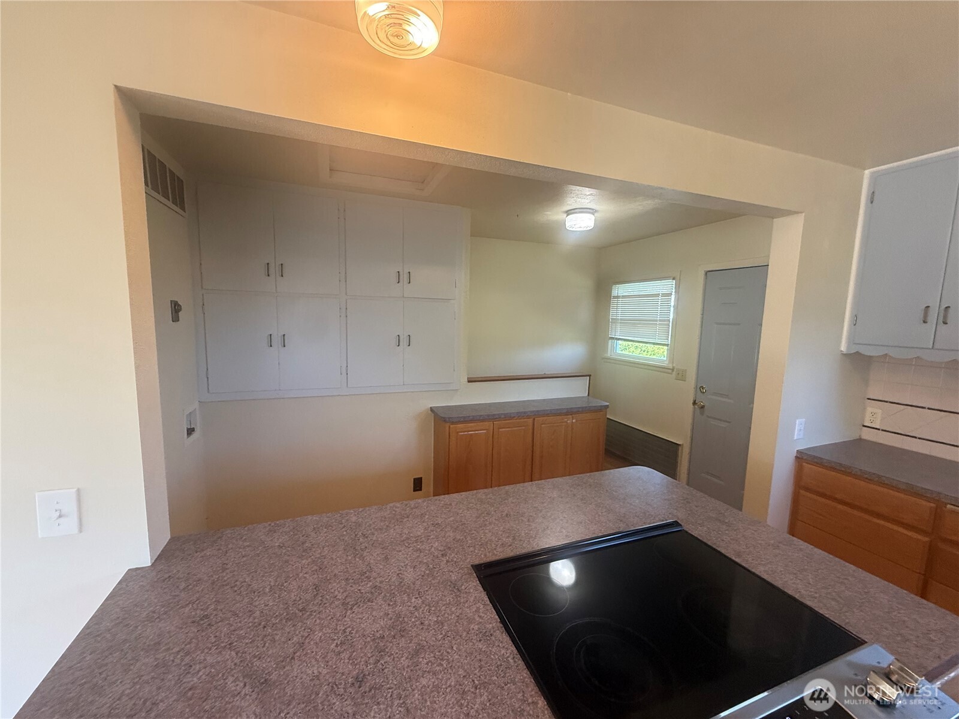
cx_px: 480
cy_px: 360
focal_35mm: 14
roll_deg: -1.3
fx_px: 388
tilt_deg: -5.9
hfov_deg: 102.1
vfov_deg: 85.7
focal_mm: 2.22
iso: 320
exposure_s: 1/120
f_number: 2.2
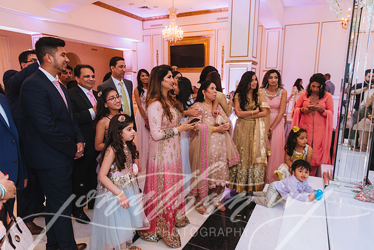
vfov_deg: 53.2
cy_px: 125
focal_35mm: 24
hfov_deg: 73.7
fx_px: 249
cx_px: 187
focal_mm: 24
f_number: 2.8
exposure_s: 1/125
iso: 800
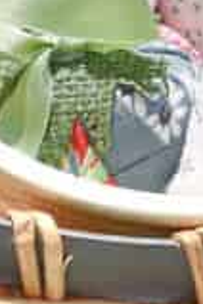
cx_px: 221
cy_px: 296
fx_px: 2370
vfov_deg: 7.3
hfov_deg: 4.9
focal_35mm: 280
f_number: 11
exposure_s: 1/500
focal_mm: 29
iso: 200
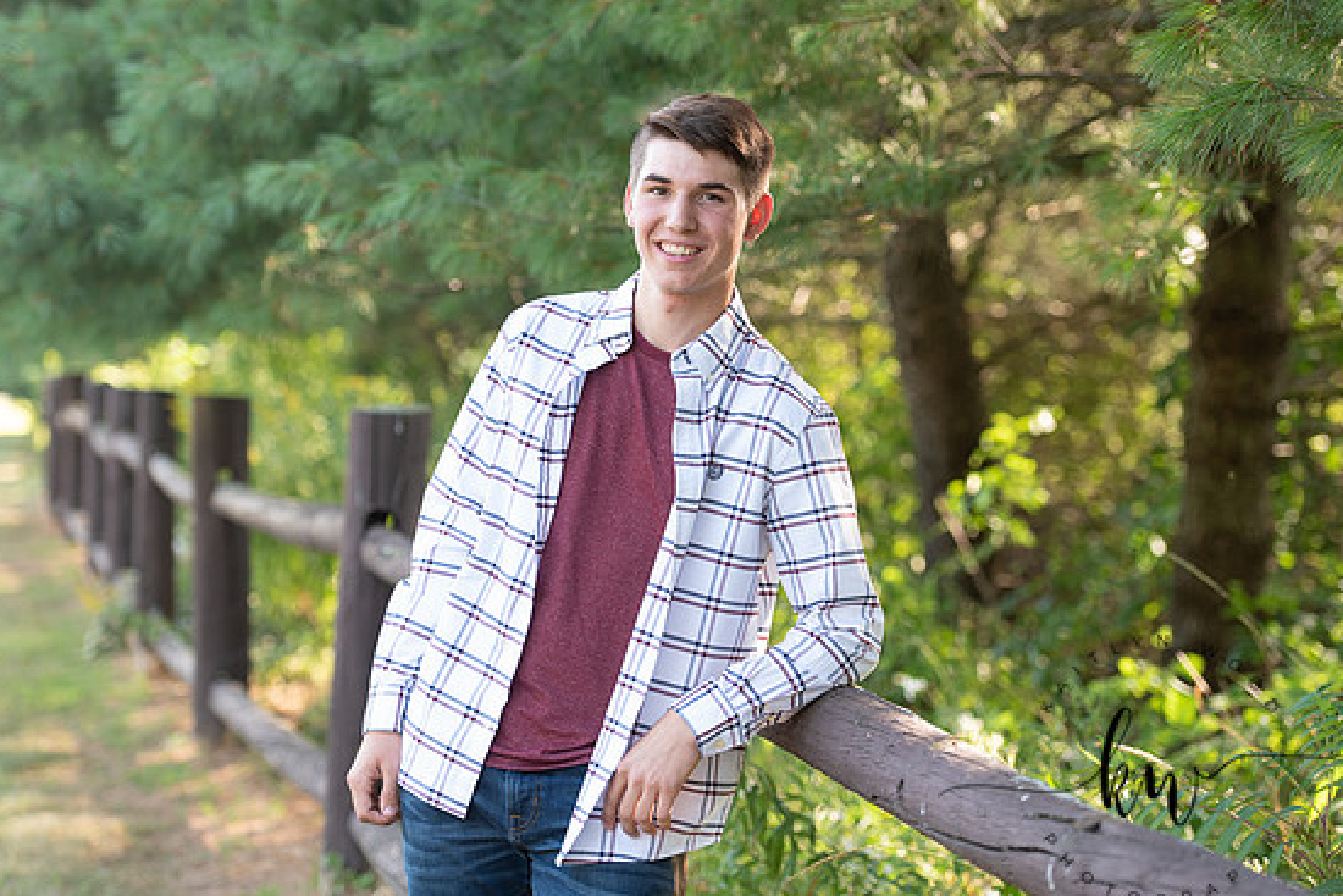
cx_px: 672
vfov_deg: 14.1
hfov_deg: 21.0
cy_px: 455
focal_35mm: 97
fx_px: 3619
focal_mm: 92
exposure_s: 1/250
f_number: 3.2
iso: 400
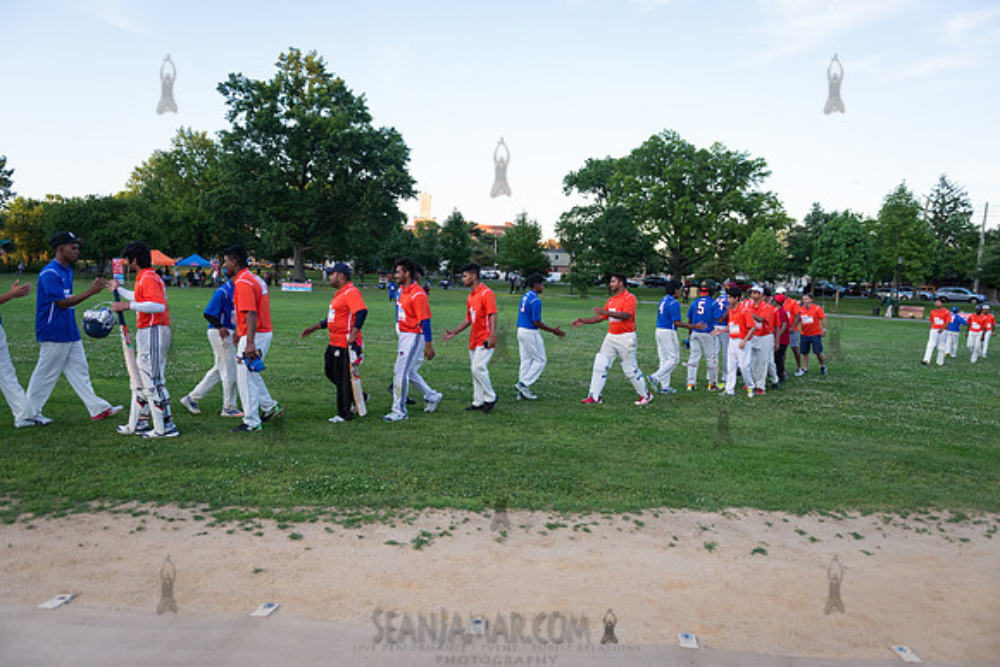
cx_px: 500
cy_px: 334
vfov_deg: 53.2
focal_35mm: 24
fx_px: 667
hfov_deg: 73.7
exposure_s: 1/2000
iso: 1600
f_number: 2.8
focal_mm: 24
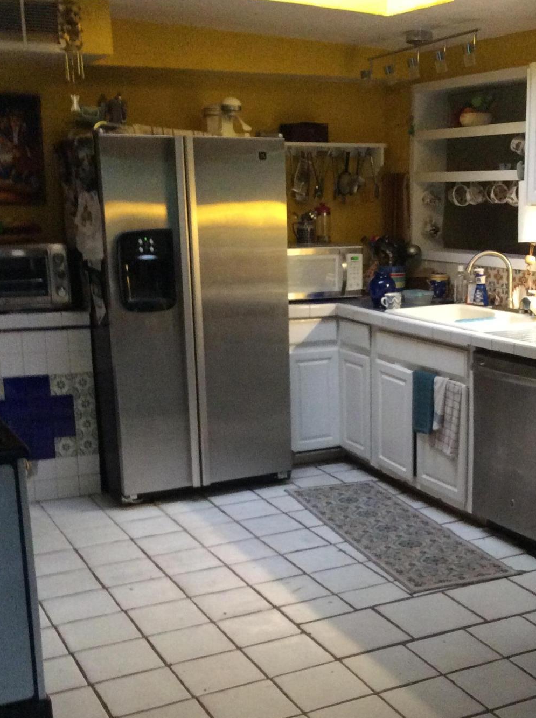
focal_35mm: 48
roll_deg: +0.7
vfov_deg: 39.4
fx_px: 994
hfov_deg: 30.0
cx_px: 356
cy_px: 459
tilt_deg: -16.8
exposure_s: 1/24
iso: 250
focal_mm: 3.3
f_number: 2.4
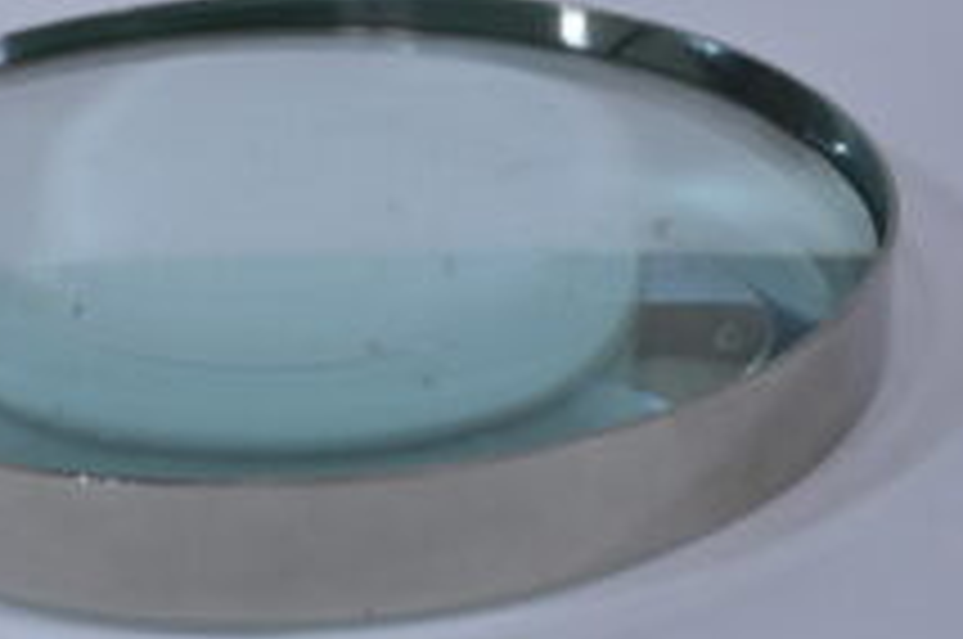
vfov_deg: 13.5
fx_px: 2698
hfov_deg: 18.8
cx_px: -279
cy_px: 353
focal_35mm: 101
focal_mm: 36
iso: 640
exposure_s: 1/125
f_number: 10
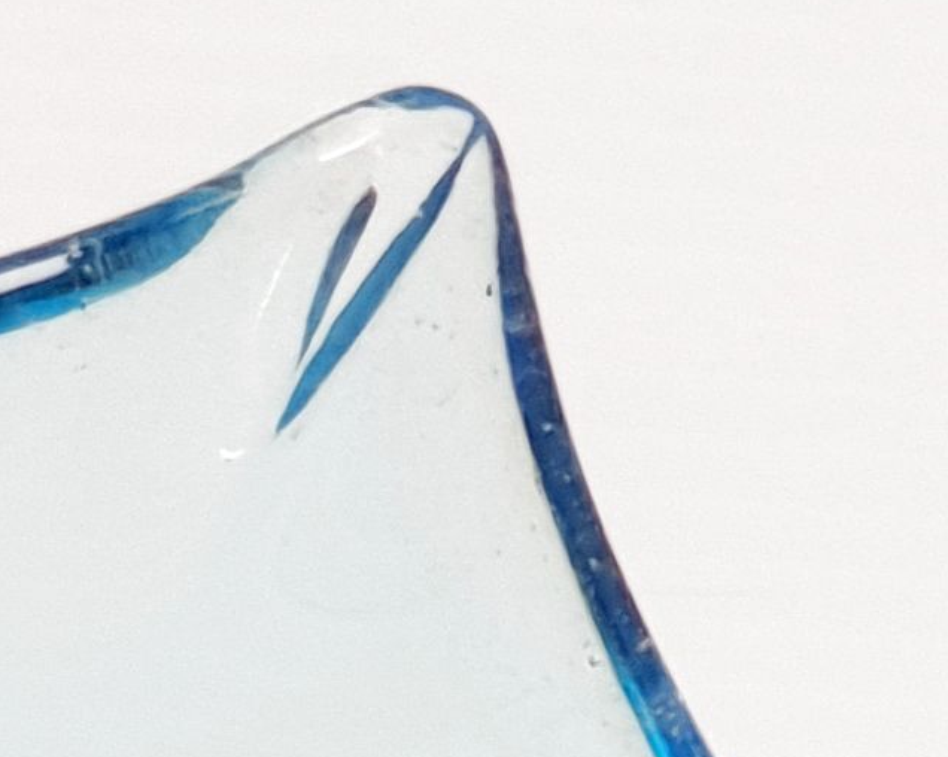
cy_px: 2174
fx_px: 9029
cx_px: -945
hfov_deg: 5.9
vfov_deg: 4.6
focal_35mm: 322
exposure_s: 1/33
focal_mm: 6
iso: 80
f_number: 2.4
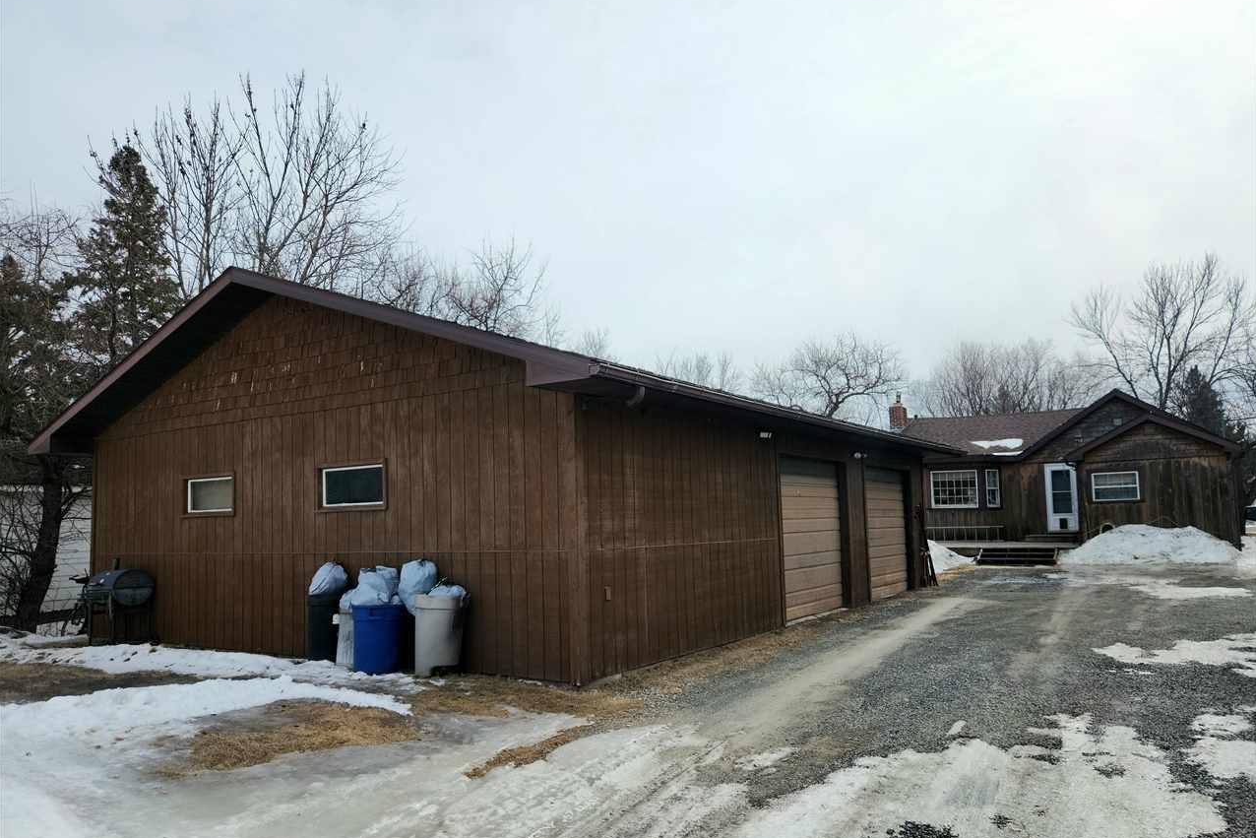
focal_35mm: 24
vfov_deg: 53.1
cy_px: 458
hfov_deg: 73.7
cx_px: 628
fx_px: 837
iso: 20
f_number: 1.8
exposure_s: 1/3333
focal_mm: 5.4
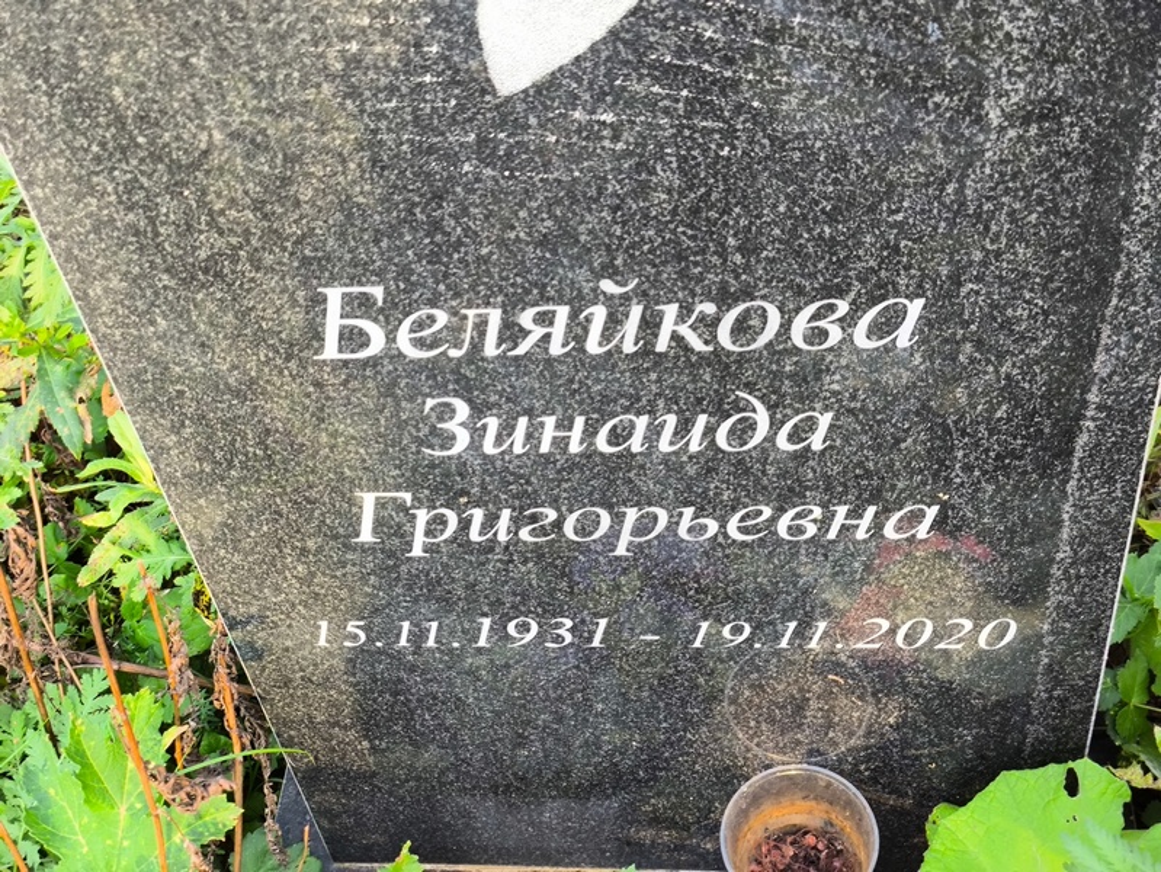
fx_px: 1678
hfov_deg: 38.2
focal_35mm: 50
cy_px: 436
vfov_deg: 29.1
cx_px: 580
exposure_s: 1/100
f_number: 1.7
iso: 100
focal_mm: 4.71
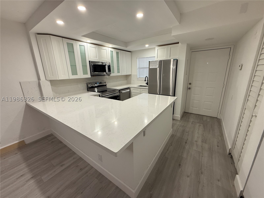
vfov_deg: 85.7
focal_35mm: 14
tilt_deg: -14.2
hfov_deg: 102.1
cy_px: 99
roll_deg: +1.8
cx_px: 132
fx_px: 107
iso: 125
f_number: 2.2
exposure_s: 1/120
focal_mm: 2.22
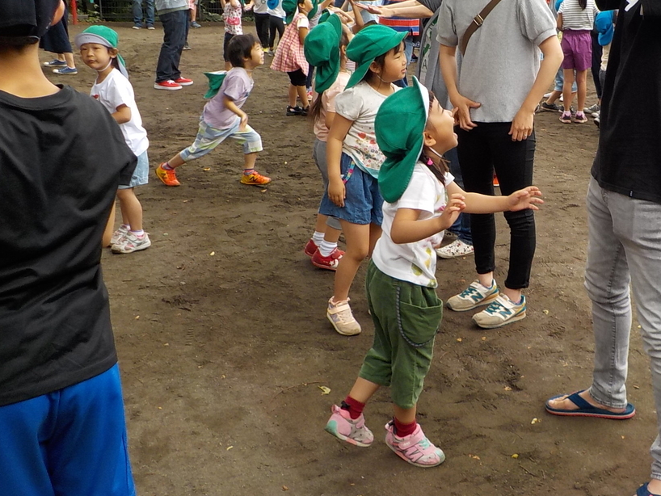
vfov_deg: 32.6
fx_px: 840
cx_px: 481
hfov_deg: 41.9
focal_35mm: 44
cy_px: 157
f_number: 3.3
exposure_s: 1/160
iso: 125
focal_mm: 4.1
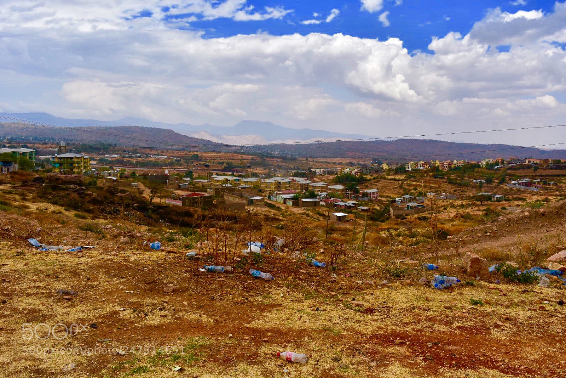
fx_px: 425
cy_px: 189
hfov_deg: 67.4
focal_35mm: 27
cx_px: 283
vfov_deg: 47.9
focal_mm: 18
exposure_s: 1/500
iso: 200
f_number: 8
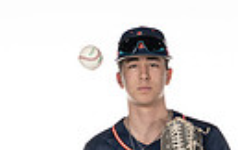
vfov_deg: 6.9
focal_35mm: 181
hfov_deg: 11.6
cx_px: 133
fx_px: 1176
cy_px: 365
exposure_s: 1/250
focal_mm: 51
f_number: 6.3
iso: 400
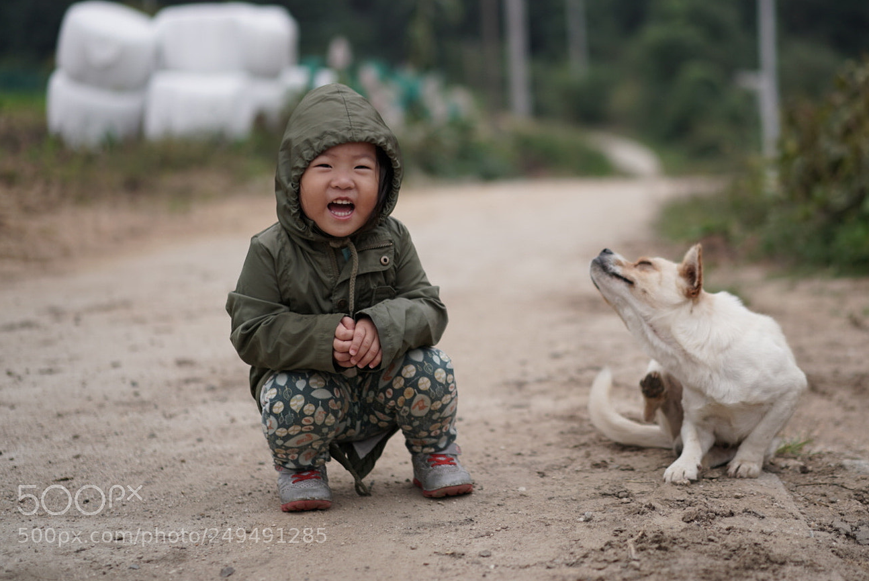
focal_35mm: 68
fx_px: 1643
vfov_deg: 20.0
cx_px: 513
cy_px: 229
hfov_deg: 29.6
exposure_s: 1/800
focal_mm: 55
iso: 100
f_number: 1.8
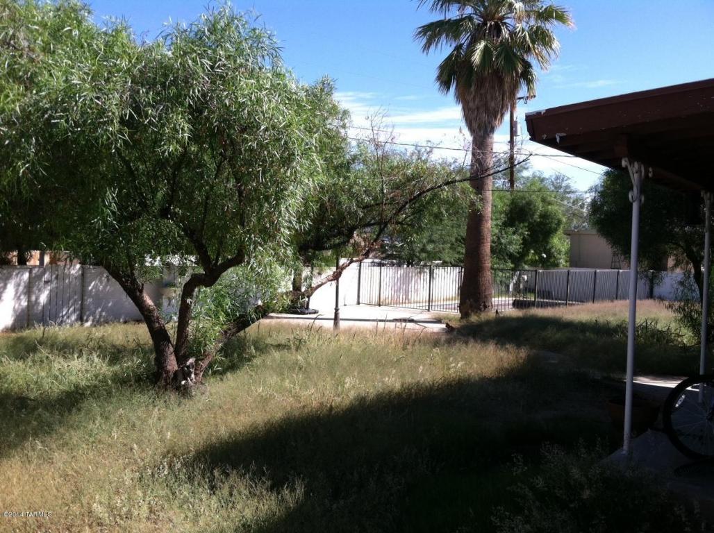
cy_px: 266
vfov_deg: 40.6
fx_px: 721
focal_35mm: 35
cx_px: 357
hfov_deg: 52.7
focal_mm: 3.85
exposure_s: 1/700
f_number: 2.8
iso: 80
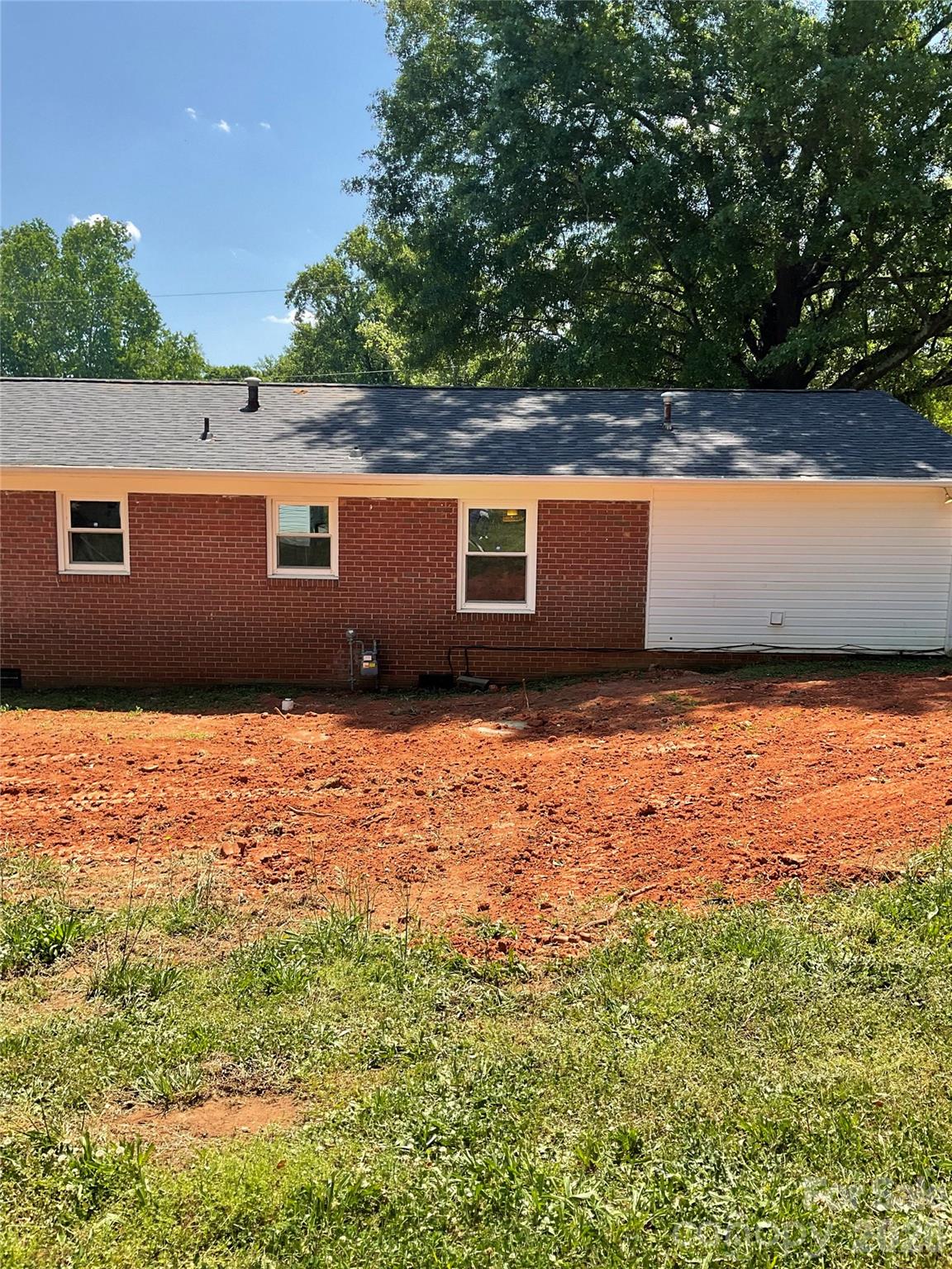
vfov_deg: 61.7
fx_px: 1063
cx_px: 476
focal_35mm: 29
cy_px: 634
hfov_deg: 48.2
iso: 16
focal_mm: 3
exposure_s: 1/709
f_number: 1.8
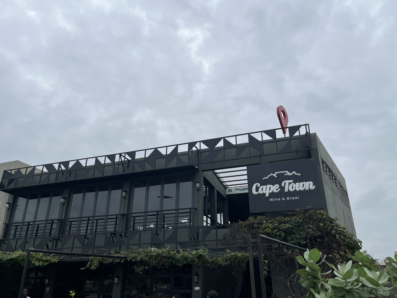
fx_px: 298
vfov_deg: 53.1
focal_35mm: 26
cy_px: 149
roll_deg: +0.5
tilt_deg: +23.6
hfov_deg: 67.3
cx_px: 198
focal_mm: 5.1
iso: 50
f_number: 1.6
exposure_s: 1/2825
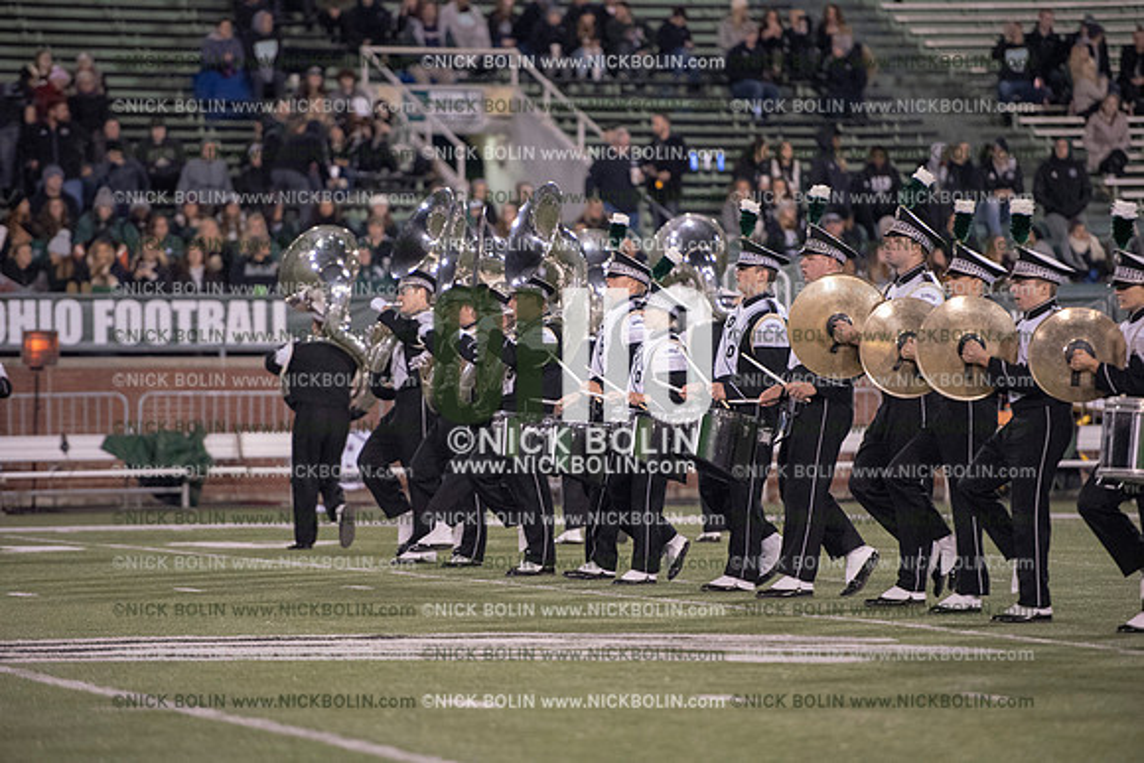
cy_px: 382
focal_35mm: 200
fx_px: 6357
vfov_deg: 6.9
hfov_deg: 10.3
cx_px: 572
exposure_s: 1/1250
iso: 5000
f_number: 3.2
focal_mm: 200
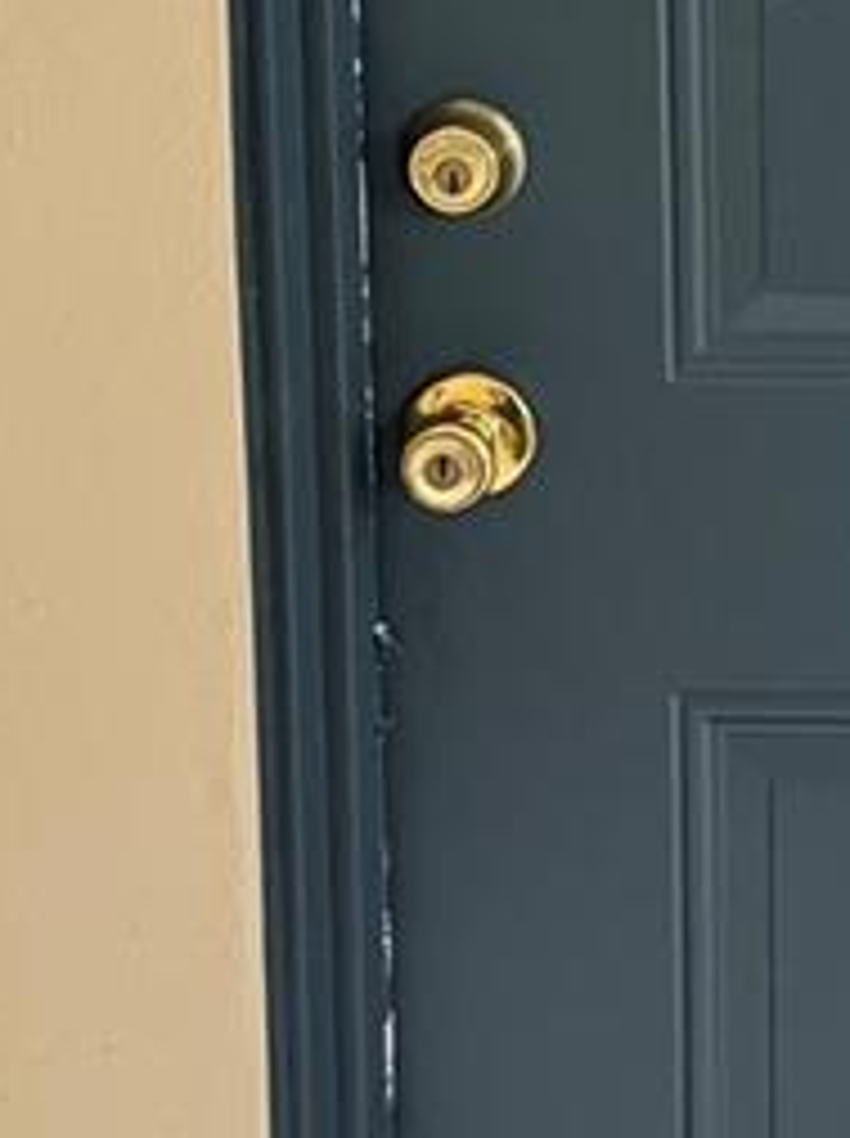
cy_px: 166
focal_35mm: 114
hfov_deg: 12.3
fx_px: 3742
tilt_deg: -11.2
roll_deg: -1.8
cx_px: 1277
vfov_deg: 17.1
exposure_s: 1/60
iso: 640
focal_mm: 6.76
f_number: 1.78
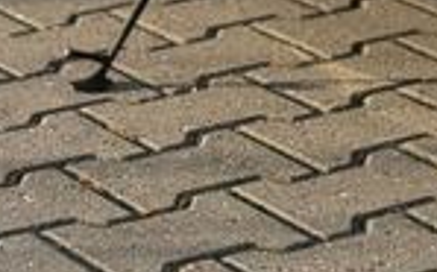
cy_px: -407
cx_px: 361
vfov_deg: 5.8
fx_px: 2595
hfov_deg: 9.6
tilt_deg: -6.6
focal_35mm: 218
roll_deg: -1.0
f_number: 1.78
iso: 64
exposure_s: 1/2976
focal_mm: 6.76
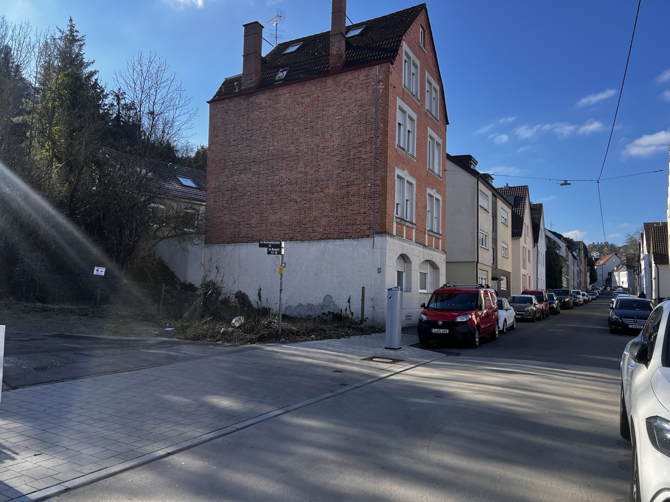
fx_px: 503
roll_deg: -1.2
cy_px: 251
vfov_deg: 53.1
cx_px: 335
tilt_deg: +4.7
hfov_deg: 67.3
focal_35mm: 26
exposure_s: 1/1645
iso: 50
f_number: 1.5
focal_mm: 5.7
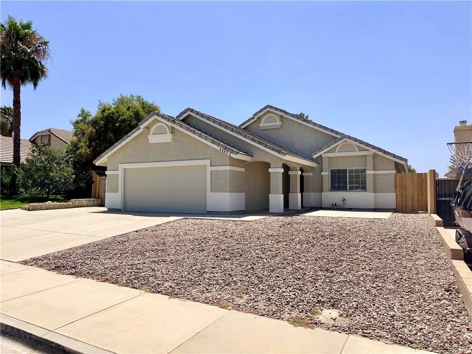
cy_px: 177
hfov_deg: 71.6
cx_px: 236
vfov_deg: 56.8
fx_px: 327
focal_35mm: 24
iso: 80
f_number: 1.78
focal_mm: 6.76
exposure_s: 1/8130
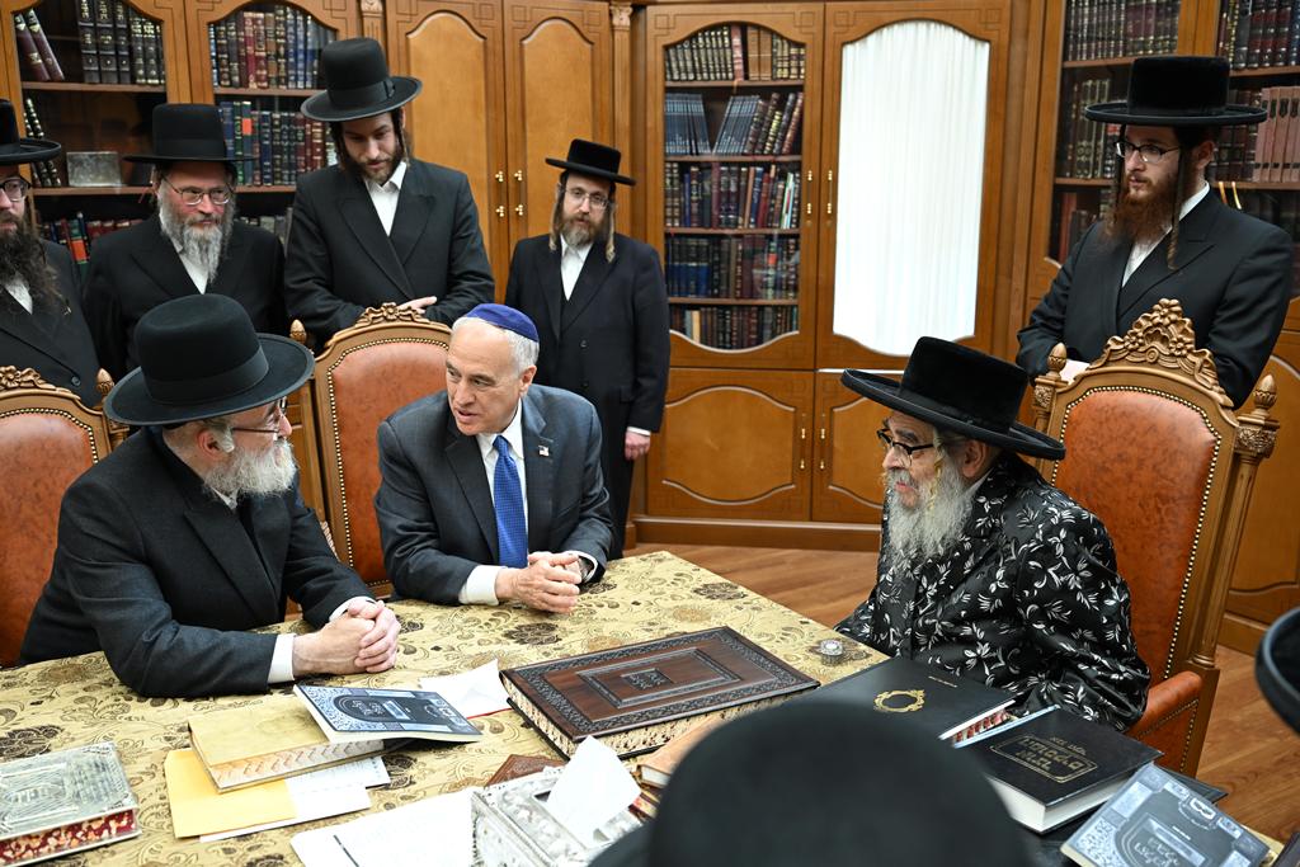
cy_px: 434
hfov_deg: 55.8
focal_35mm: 34
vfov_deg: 38.9
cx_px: 650
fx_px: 1228
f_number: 4
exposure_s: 1/200
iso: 1000
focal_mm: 34
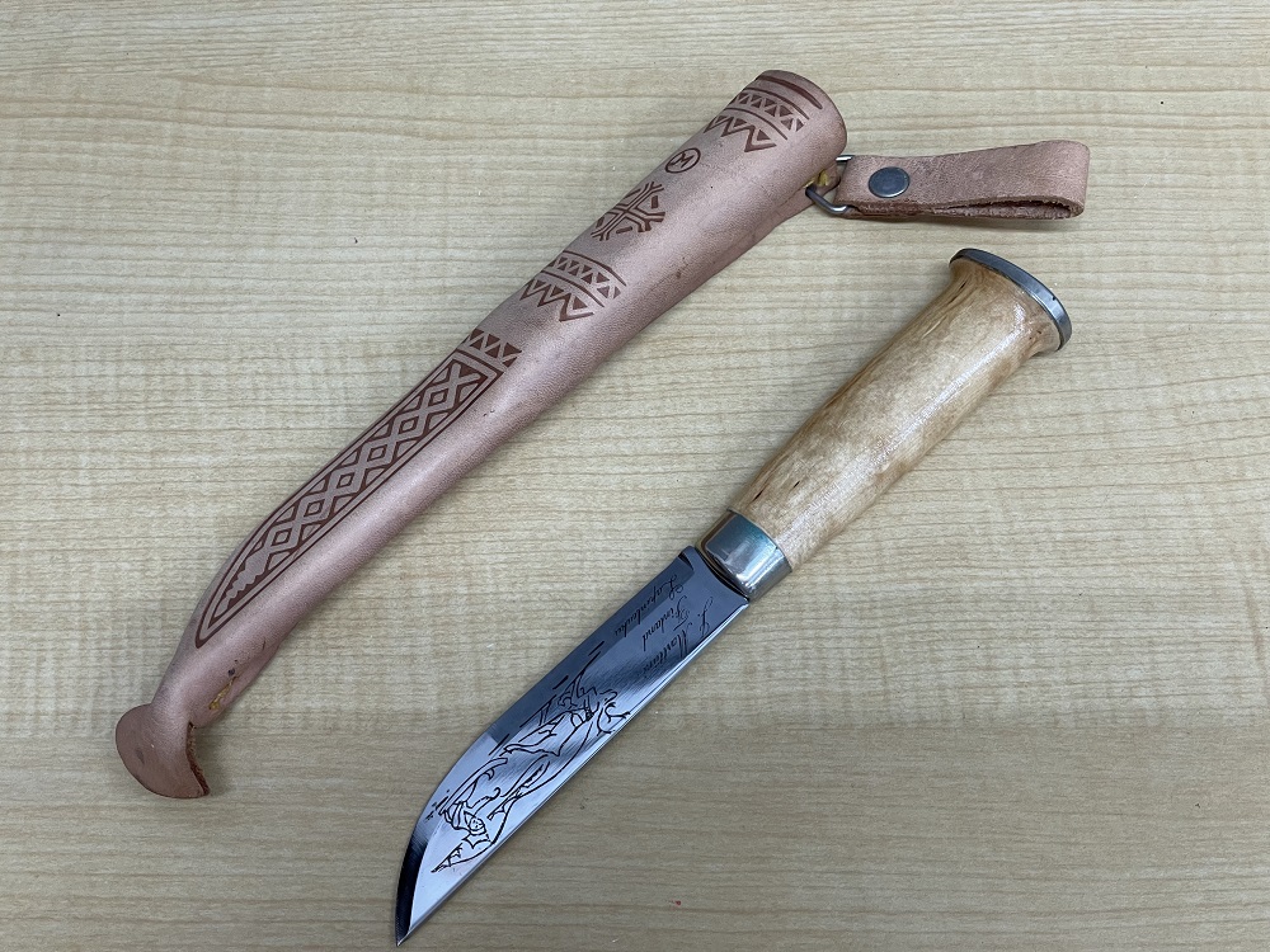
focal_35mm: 52
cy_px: 476
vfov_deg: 28.0
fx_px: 1908
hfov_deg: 36.8
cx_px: 635
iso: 125
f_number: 2
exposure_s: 1/99
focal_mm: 6
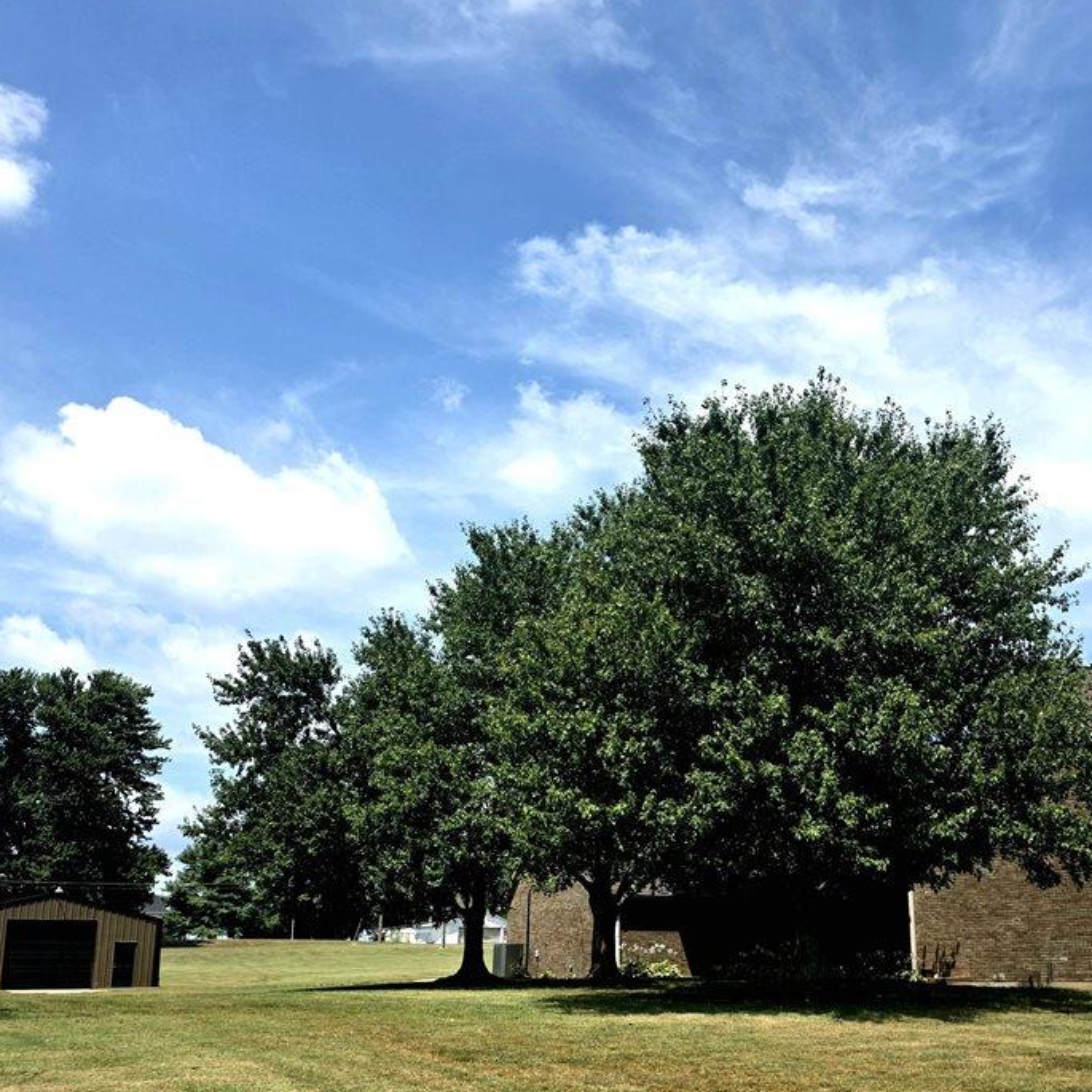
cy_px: 646
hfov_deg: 43.7
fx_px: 1356
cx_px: 639
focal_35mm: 38
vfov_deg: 43.7
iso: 80
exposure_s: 1/10000
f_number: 1.7
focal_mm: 6.3
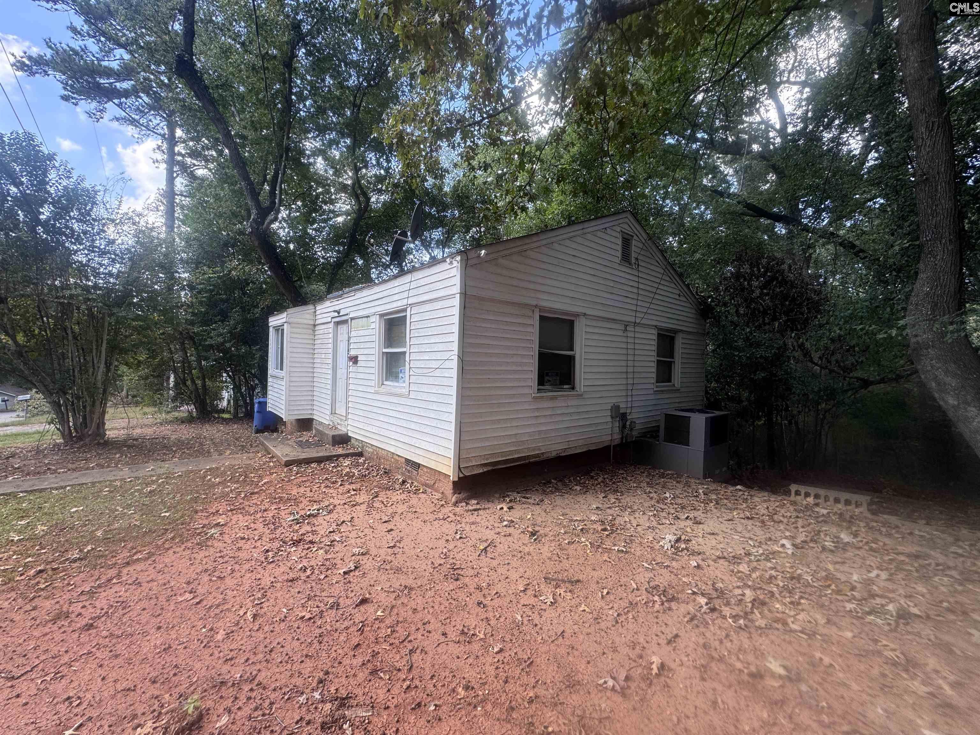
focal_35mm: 14
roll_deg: -1.4
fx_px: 396
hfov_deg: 102.1
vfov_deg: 85.7
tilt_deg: -1.4
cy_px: 368
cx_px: 490
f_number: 2.2
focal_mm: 2.22
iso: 40
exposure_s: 1/253
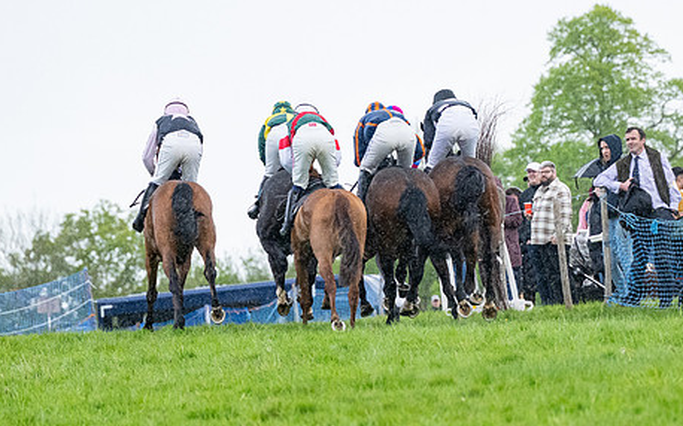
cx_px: 401
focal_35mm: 290
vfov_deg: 4.5
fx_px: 5397
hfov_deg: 7.2
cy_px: 249
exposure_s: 1/1600
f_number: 4
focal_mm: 150
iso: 2000
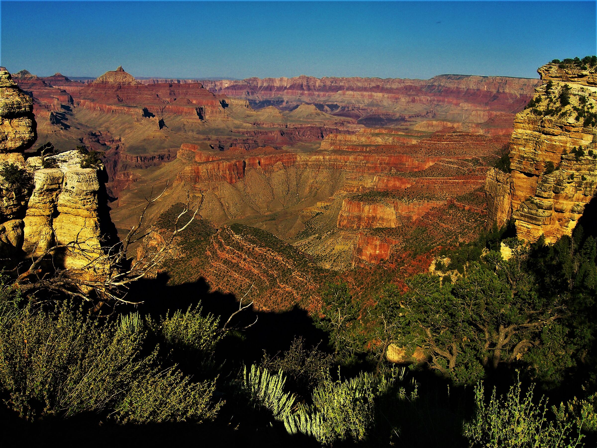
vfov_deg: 37.7
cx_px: 298
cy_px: 224
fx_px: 655
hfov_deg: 49.0
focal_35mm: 38
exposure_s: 1/200
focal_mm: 7.9
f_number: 8
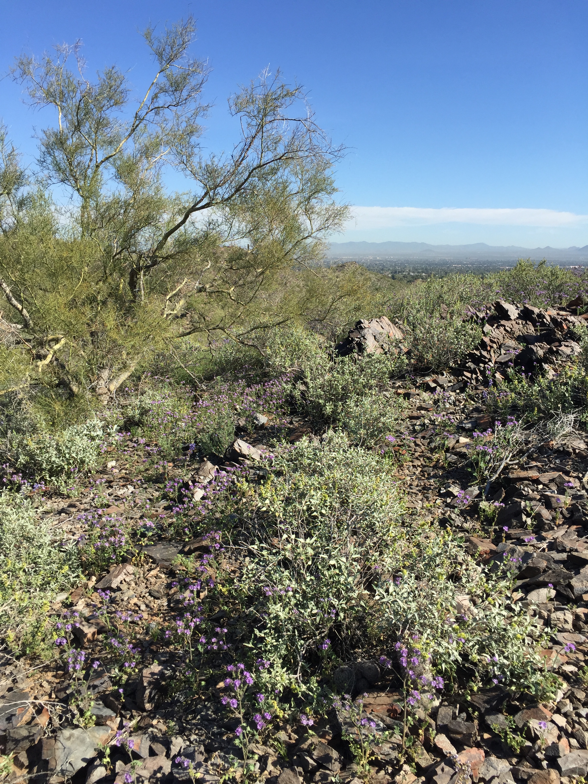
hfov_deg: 48.2
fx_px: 657
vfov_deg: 61.7
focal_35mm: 29
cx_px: 294
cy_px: 392
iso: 32
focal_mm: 4.15
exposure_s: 1/1647
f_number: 2.2
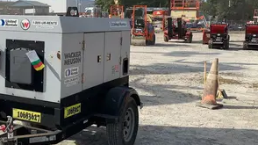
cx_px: 54
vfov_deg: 22.5
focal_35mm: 53
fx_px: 362
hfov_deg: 37.9
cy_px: 53
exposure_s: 1/2681
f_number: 1.8
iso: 25
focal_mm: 4.25
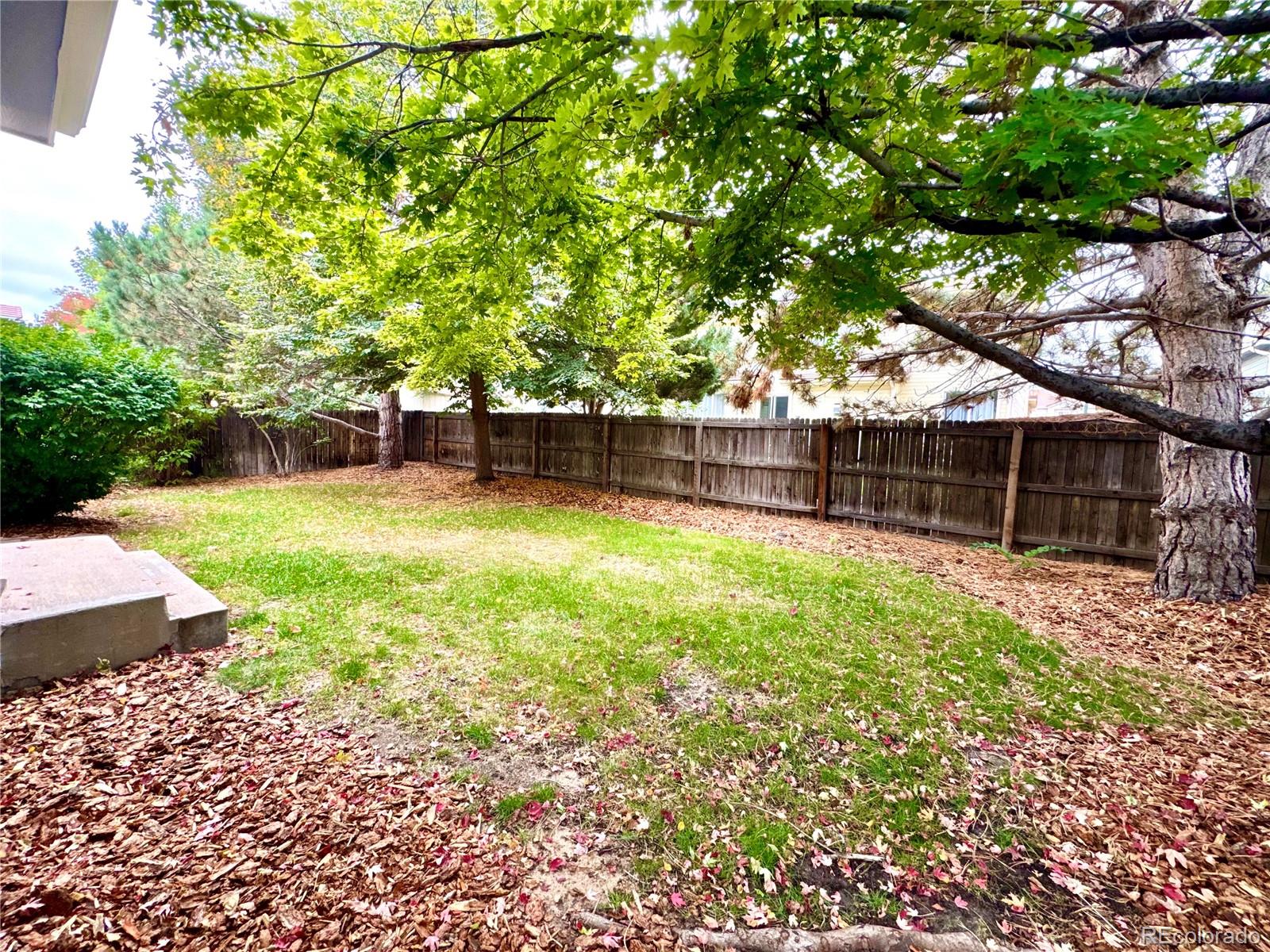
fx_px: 514
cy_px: 476
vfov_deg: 85.7
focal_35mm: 14
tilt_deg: -4.9
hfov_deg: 102.1
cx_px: 635
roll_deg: -2.1
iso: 125
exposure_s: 1/99
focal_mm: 2.22
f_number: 2.2
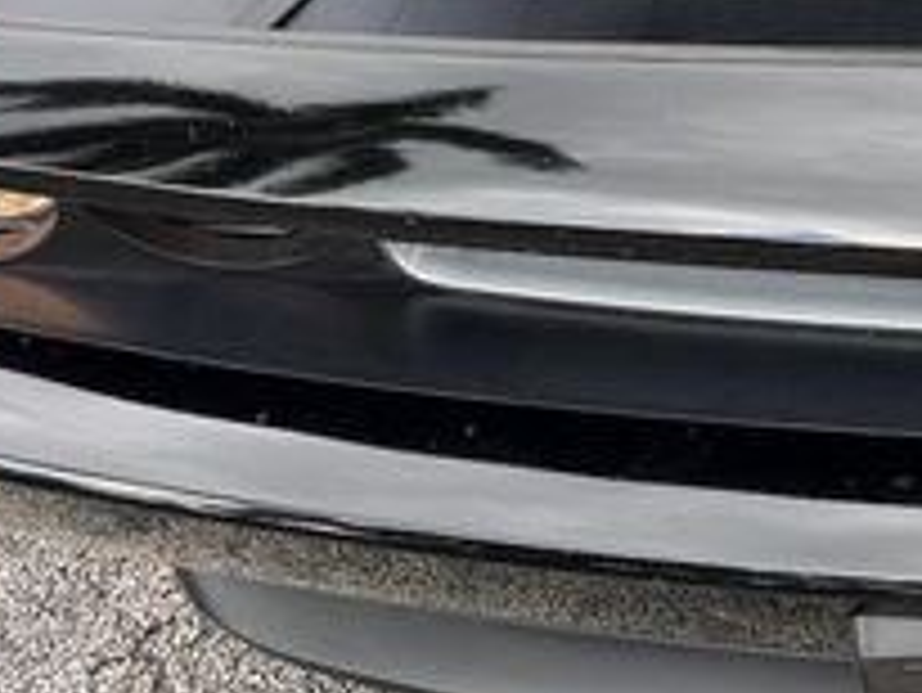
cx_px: 1084
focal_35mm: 75
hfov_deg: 23.8
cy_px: -130
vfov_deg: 18.6
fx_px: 1999
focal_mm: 6.76
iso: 80
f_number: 1.78
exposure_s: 1/419
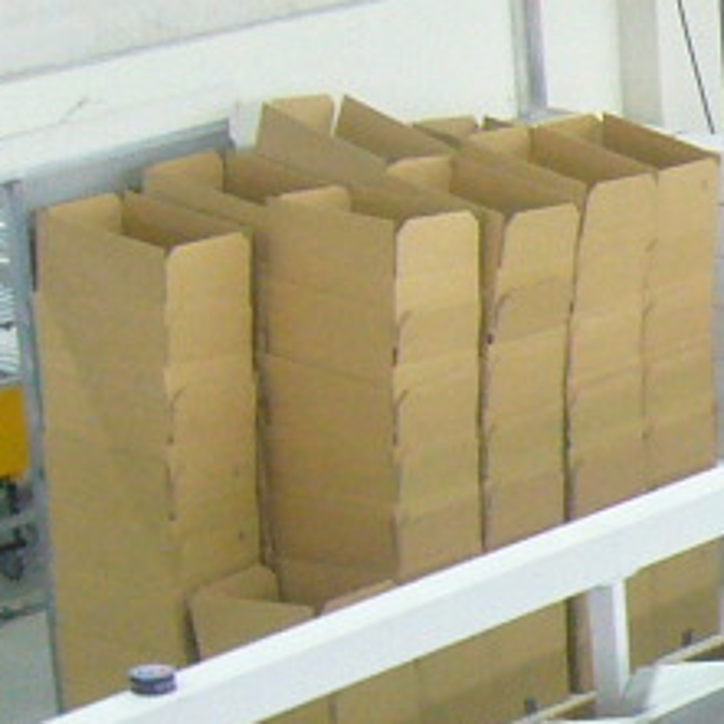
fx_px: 4236
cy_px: 757
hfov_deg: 8.7
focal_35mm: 179
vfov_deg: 9.7
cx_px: 1838
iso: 200
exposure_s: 1/8
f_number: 2.8
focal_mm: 5.8
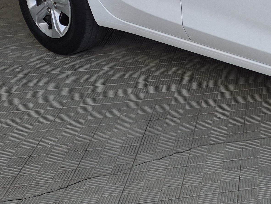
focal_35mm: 78
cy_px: -61
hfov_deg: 20.8
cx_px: 419
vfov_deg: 17.7
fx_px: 611
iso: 80
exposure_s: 1/1128
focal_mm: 5.4
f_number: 1.8
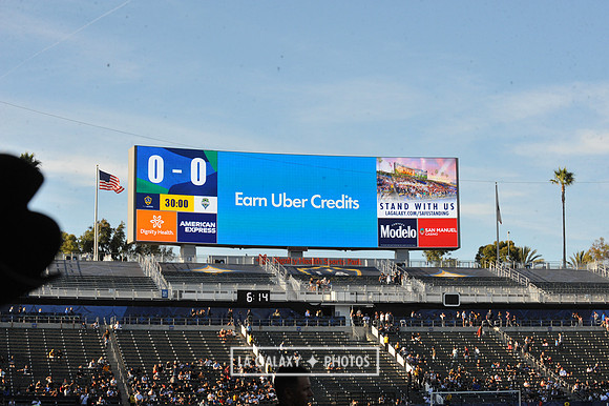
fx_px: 1353
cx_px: 304
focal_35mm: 80
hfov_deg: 25.4
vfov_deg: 17.0
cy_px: 203
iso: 1600
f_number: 14
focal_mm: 80
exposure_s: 1/800
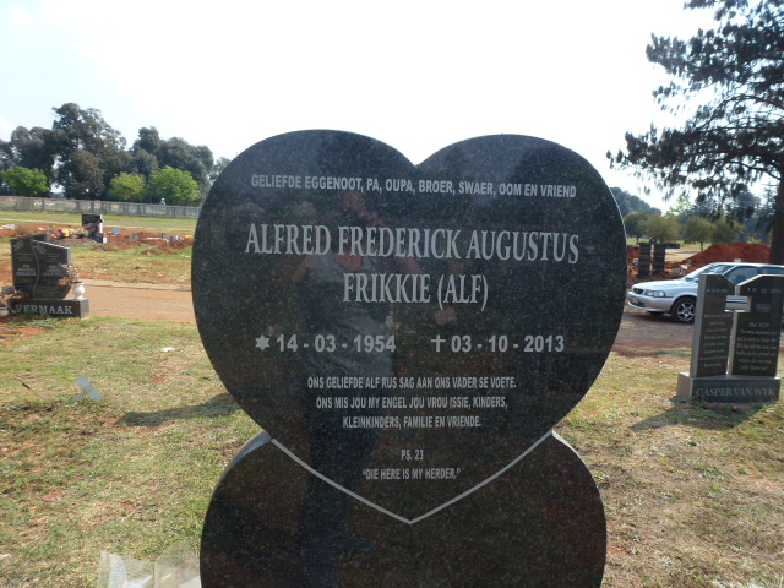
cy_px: 294
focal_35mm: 24
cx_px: 392
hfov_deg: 71.6
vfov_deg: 56.8
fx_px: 544
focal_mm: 4.3
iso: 100
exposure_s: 1/400
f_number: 4
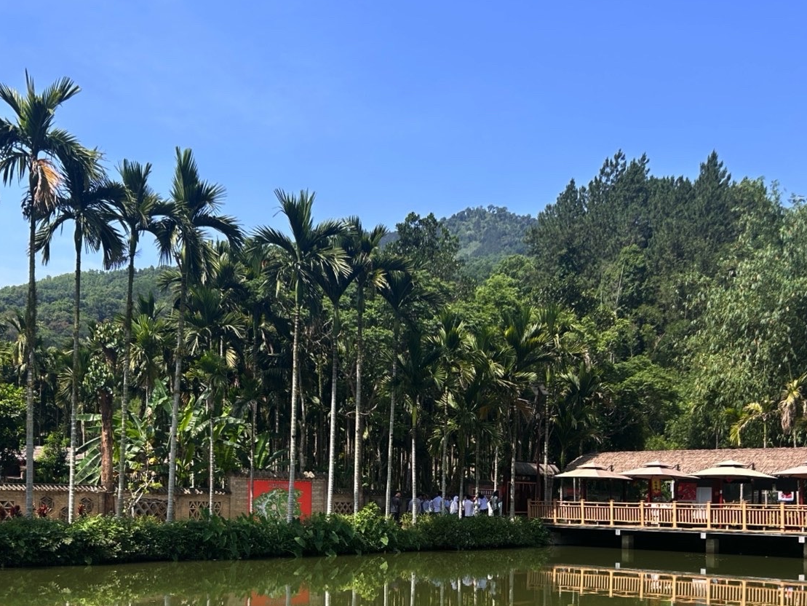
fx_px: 1119
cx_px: 474
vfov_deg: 29.8
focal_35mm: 48
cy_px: 458
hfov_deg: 39.5
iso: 50
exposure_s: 1/2404
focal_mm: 5.7
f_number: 1.5
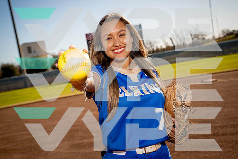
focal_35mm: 52
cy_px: 80
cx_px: 119
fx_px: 344
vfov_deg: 26.0
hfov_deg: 38.2
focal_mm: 52
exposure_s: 1/250
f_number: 5.6
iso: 100
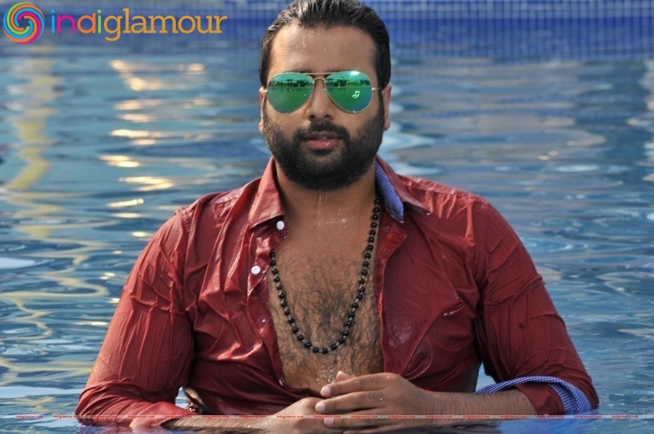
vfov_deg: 3.7
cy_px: 217
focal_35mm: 375
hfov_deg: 5.5
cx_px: 327
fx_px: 6804
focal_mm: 250
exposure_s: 1/320
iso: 250
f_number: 11
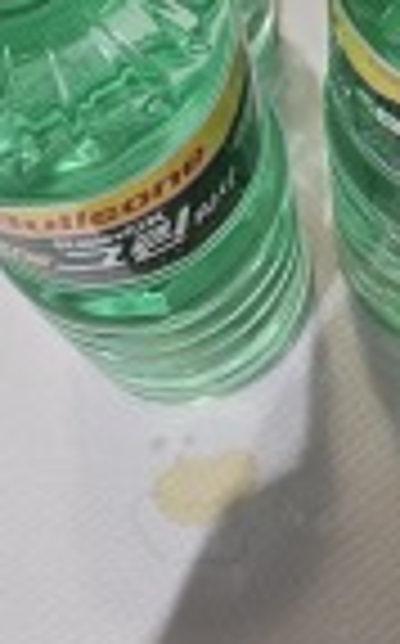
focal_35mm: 64
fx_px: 1120
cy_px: -32
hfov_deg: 20.0
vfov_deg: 29.4
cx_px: 319
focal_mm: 5
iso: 500
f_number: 1.8
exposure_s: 1/120
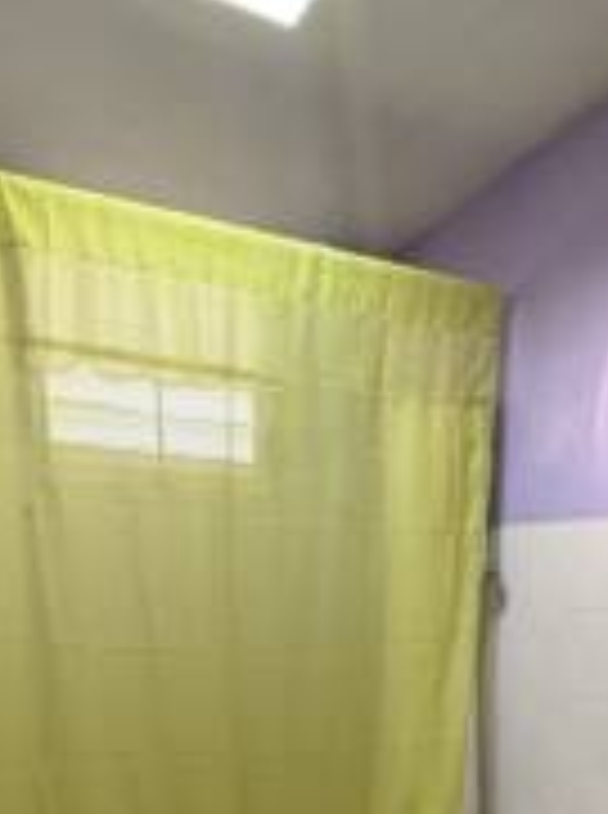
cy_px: 751
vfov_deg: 50.9
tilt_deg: -12.8
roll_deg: -2.3
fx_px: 729
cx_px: 347
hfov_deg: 45.2
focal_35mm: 31
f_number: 2.2
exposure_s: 1/60
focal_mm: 2.22
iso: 500
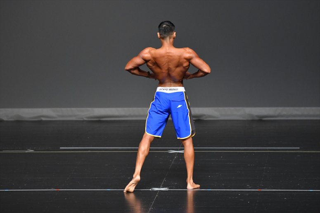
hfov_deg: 6.5
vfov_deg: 4.4
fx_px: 2799
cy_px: 106
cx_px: 160
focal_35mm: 315
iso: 2500
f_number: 5.6
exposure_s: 1/400
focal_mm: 210
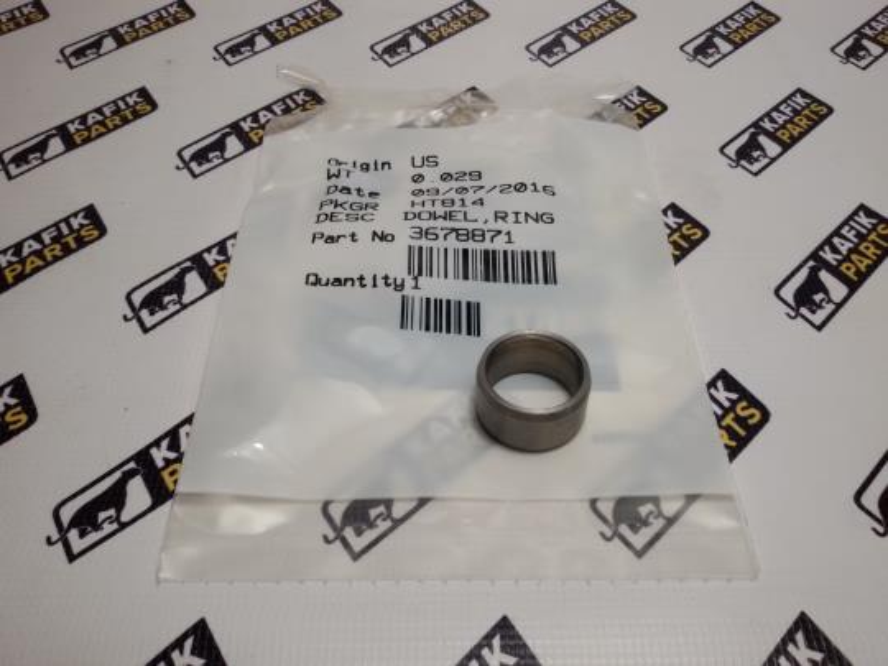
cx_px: 444
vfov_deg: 45.4
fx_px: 795
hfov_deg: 58.4
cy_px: 333
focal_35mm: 31
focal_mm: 2.93
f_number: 2.4
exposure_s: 1/100
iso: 64
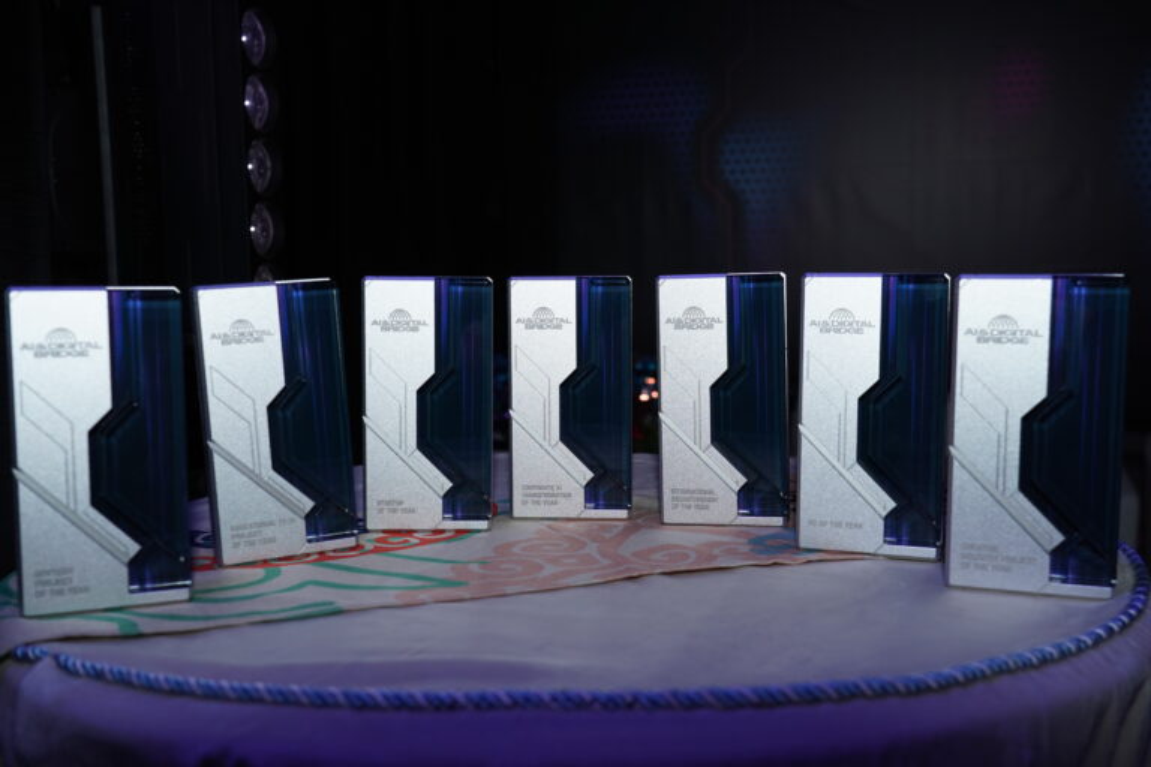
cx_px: 576
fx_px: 1151
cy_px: 384
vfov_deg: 36.9
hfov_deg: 53.1
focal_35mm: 36
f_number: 5.6
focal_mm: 36
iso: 1250
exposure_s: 1/200
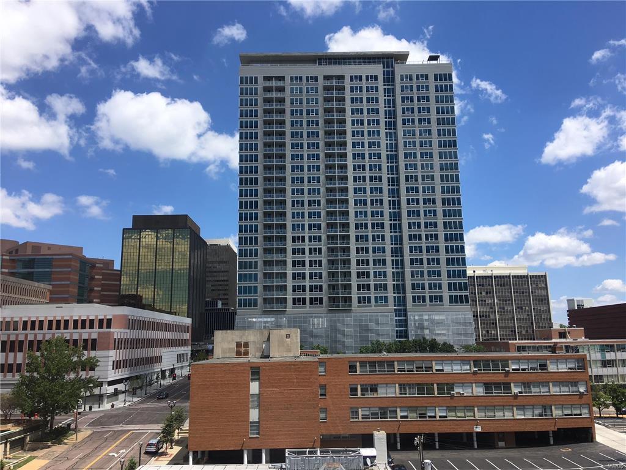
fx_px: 524
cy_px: 235
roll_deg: +1.0
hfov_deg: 61.7
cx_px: 313
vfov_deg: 48.2
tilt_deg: +12.8
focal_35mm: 29
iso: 25
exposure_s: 1/1570
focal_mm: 4.15
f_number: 2.2
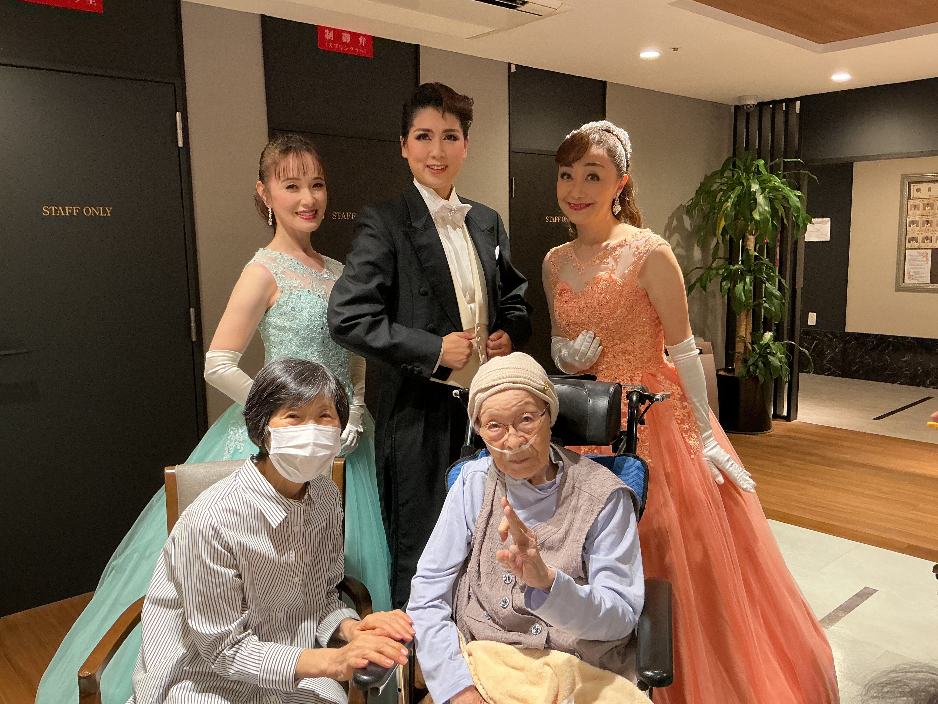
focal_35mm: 29
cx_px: 469
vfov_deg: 48.2
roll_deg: +1.6
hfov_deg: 61.7
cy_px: 352
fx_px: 786
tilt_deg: -8.3
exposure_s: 1/60
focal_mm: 3
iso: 125
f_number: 1.8
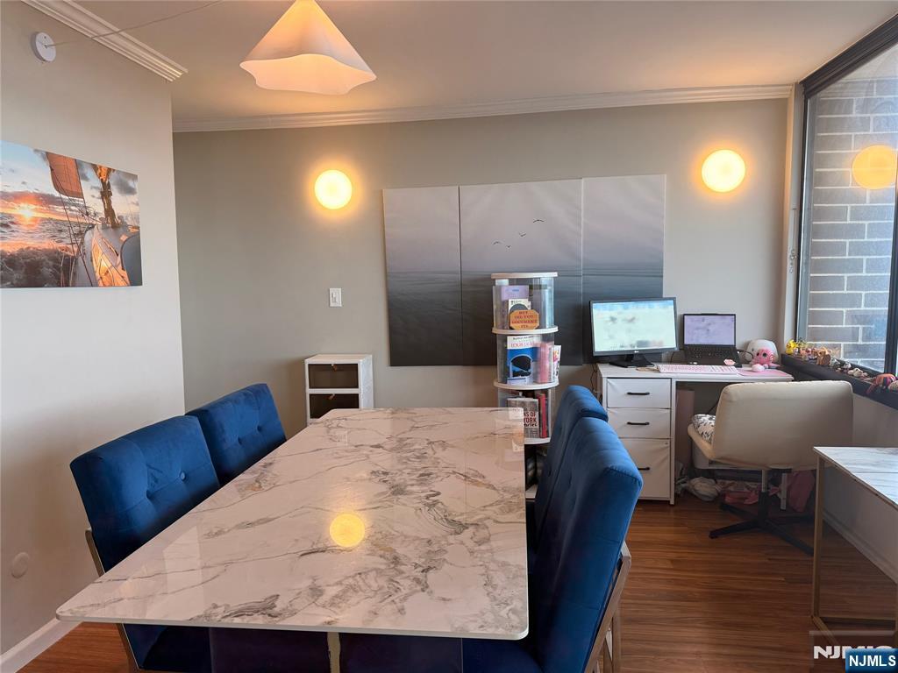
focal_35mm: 24
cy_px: 336
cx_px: 449
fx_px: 623
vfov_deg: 56.8
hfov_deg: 71.6
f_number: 1.78
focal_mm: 6.76
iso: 100
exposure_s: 1/120
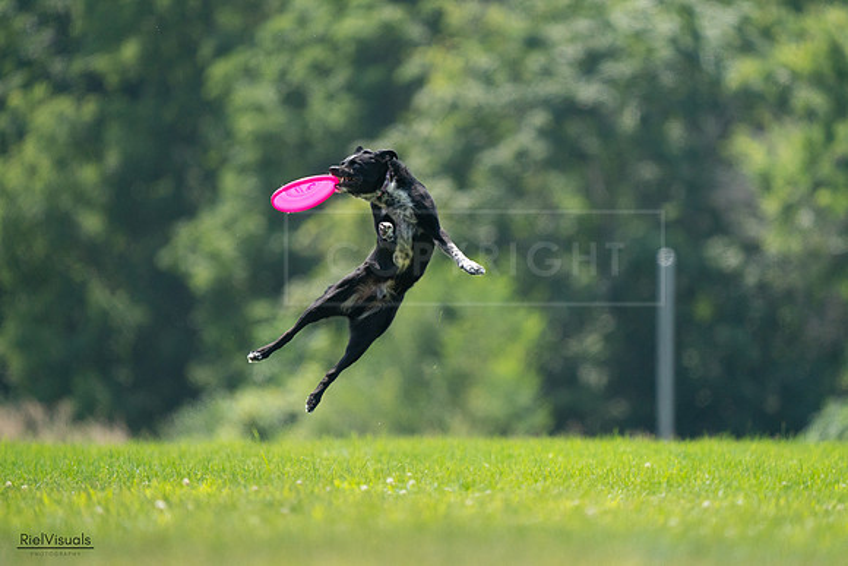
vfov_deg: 2.3
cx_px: 424
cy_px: 283
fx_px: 14136
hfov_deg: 3.4
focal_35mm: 600
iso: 2000
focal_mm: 600
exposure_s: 1/4000
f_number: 6.3
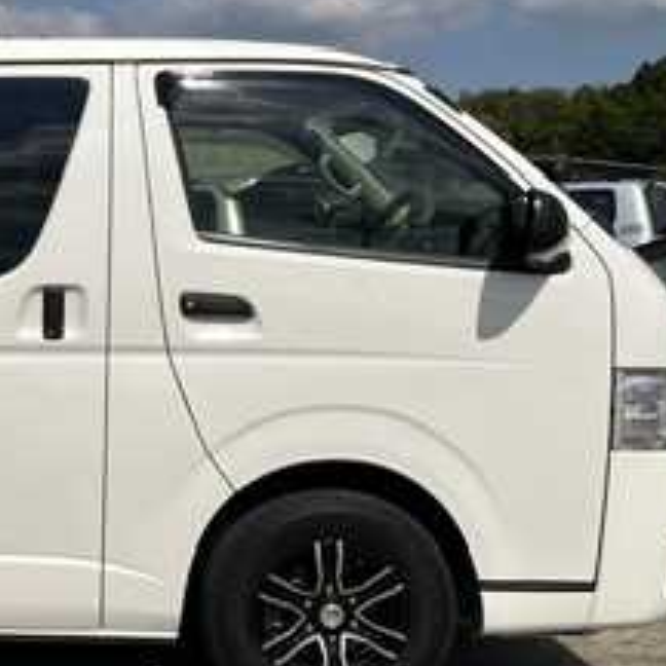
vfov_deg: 25.3
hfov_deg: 23.2
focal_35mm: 68
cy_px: 426
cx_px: -133
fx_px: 1480
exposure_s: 1/10870
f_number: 1.6
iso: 50
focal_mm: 5.1
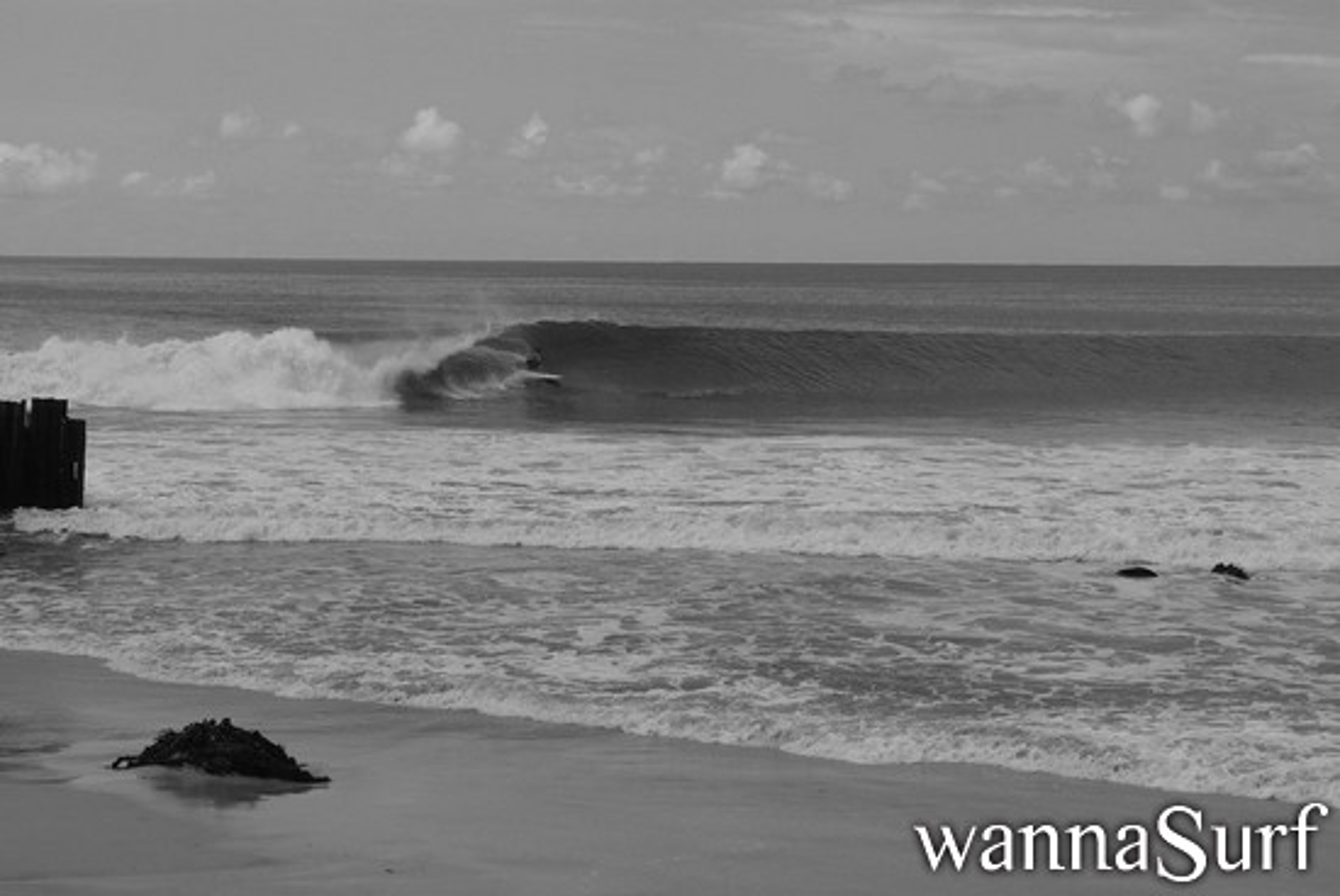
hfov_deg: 24.7
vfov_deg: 16.7
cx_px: 670
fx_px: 3055
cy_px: 448
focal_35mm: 82
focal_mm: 55
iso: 200
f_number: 11
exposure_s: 1/500
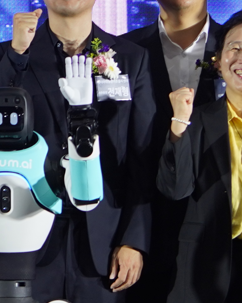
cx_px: -150
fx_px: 4289
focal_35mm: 479
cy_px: 152
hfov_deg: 3.2
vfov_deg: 4.0
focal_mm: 82
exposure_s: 1/125
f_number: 4.5
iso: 400
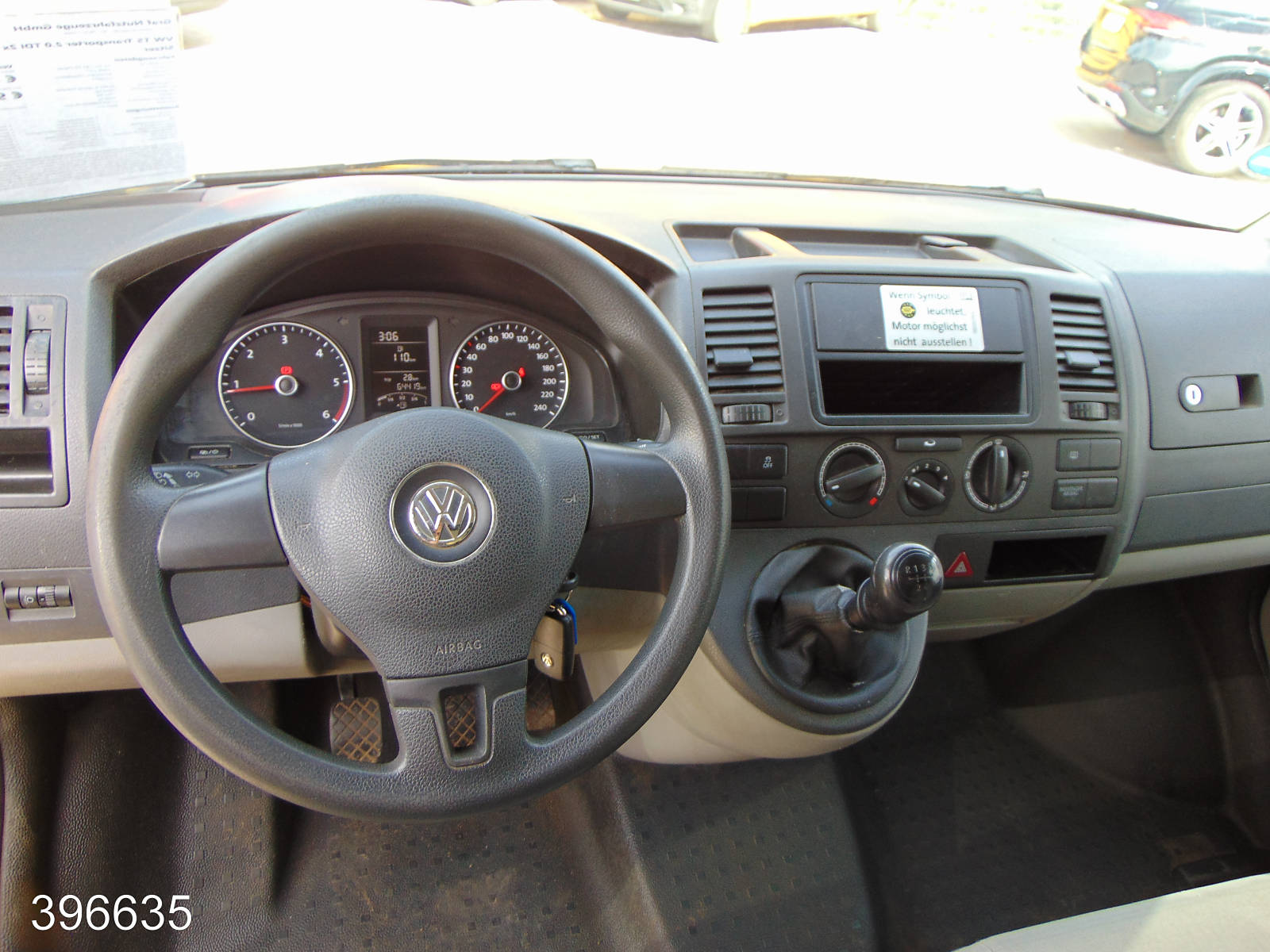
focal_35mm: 25
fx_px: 917
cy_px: 476
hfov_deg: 69.4
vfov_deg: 54.9
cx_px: 635
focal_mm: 4.5
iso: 80
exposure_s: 1/100
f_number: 3
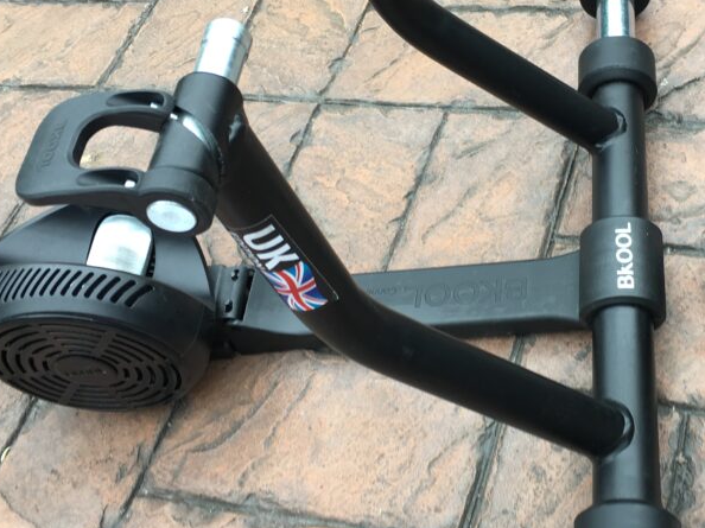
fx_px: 1018
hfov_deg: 37.6
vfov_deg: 29.0
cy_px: 199
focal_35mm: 50
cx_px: 497
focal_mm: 4.15
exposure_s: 1/50
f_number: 2.2
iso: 25
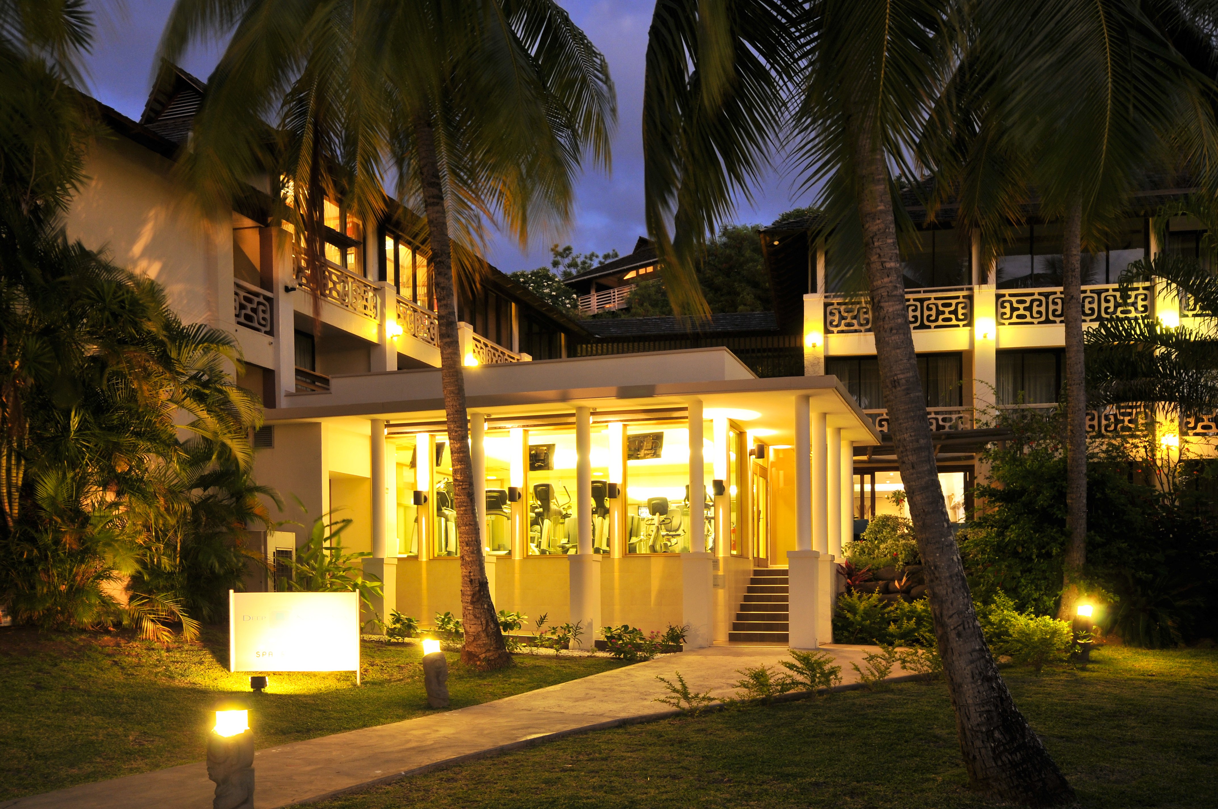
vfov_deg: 43.5
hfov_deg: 62.0
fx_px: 1014
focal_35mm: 30
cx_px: 609
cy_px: 404
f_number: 8
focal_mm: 20
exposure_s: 2
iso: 200
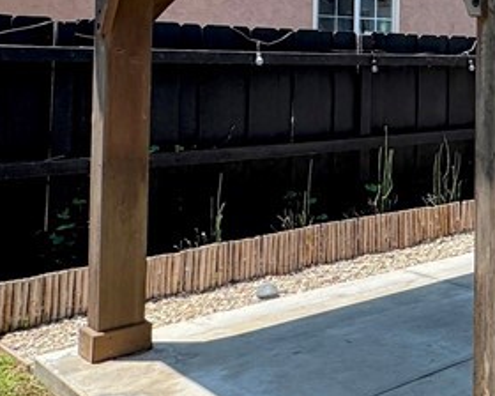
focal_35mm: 50
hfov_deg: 25.6
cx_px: 780
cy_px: 46
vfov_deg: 29.1
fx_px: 733
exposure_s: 1/868
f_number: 2.2
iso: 40
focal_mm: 2.22
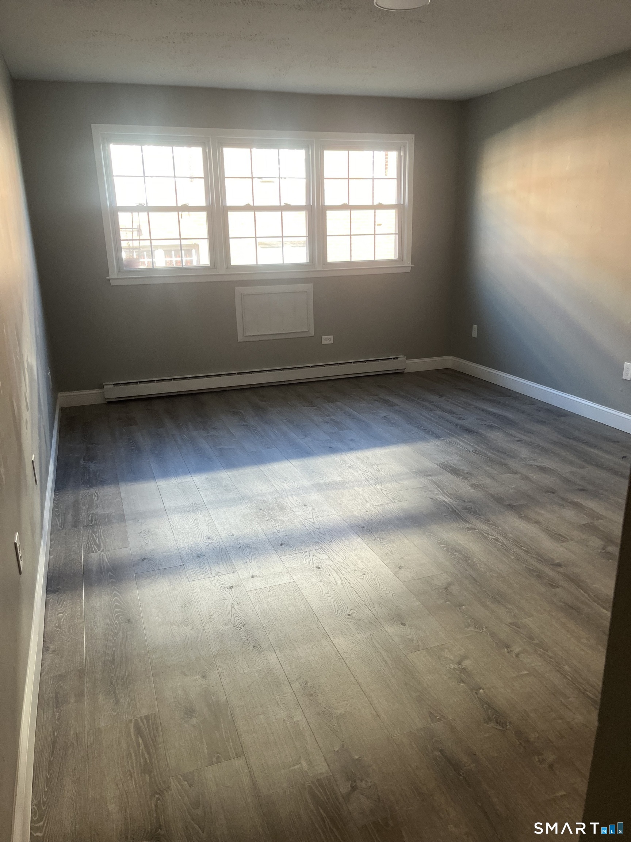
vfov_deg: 67.3
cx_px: 316
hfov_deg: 53.1
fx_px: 632
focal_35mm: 26
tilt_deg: -16.8
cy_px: 421
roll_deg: +0.9
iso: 125
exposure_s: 1/120
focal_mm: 5.1
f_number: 1.6
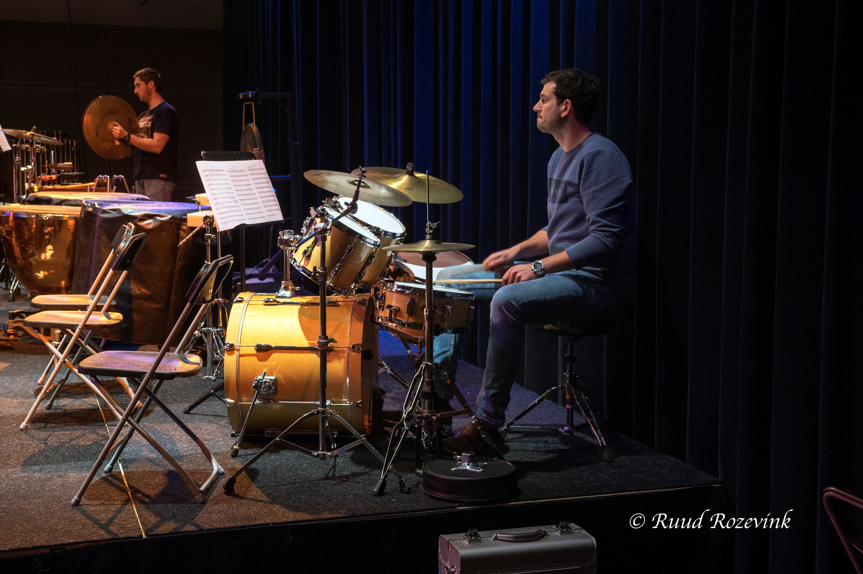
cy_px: 287
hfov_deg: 38.2
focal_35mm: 52
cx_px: 432
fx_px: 1245
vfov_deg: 25.9
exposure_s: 1/25
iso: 400
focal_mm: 35
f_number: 5
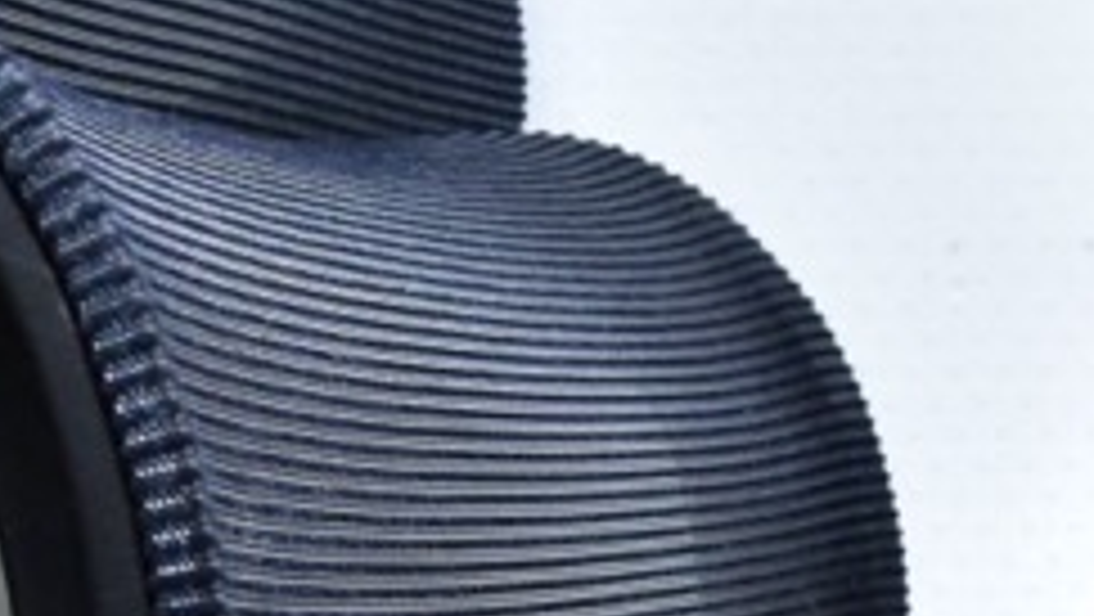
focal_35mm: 134
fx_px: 3889
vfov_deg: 8.1
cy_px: 1623
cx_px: 1283
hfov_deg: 15.5
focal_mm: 18
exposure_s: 1/25
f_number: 5.6
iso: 1600
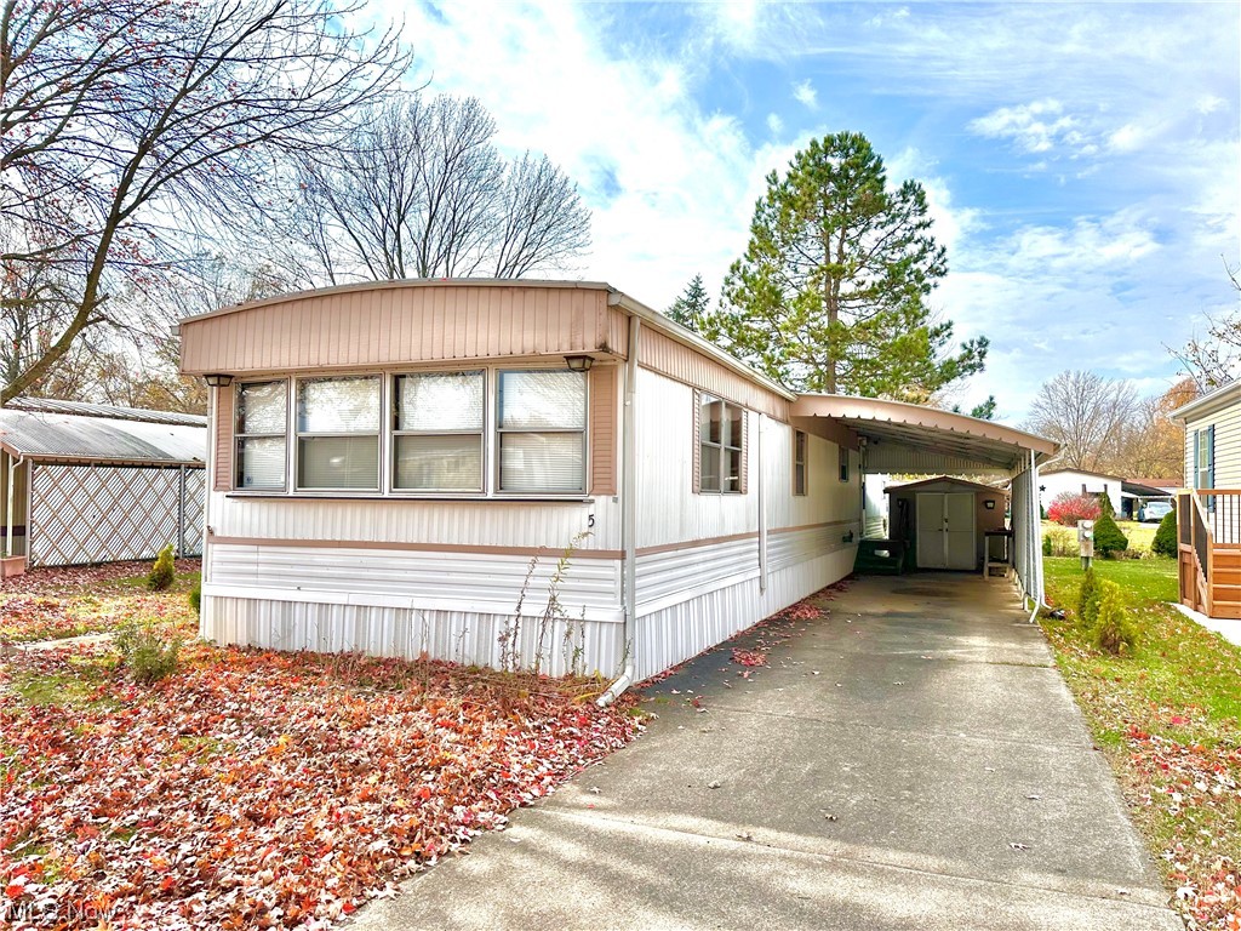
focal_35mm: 24
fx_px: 860
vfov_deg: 56.8
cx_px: 620
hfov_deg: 71.6
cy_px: 466
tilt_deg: +3.2
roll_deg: -0.5
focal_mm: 6.86
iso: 80
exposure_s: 1/6211
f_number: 1.78
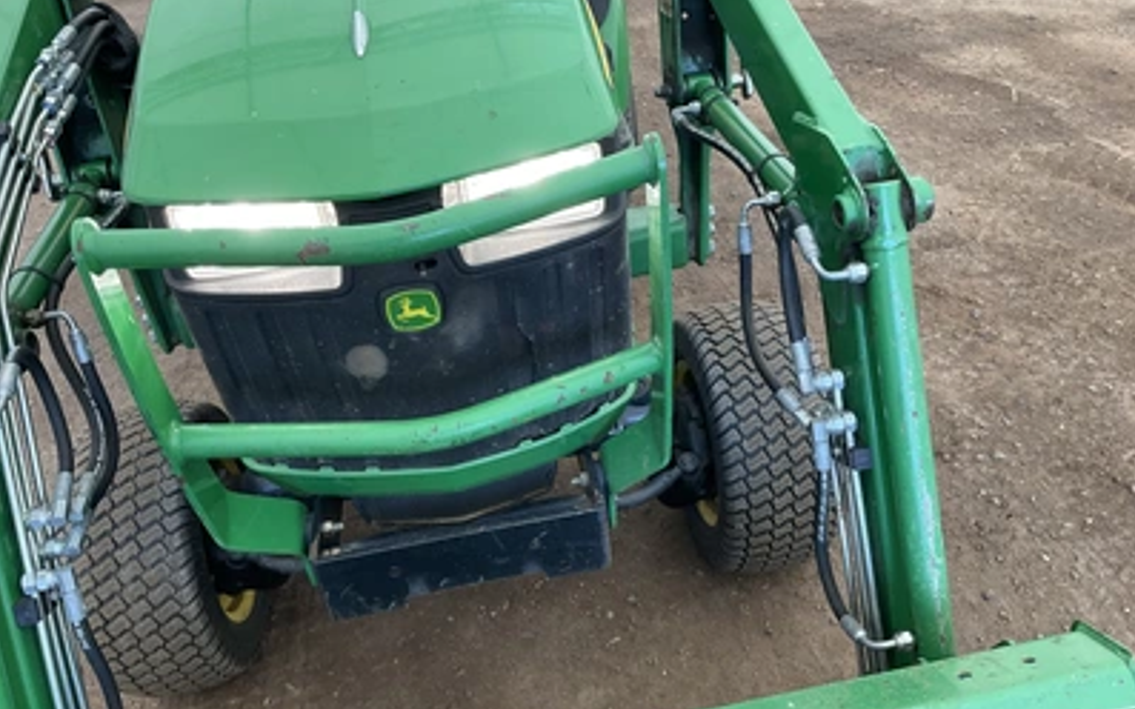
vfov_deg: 40.6
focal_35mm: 31
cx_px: 569
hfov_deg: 61.2
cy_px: 326
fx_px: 959
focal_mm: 3
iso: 40
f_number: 1.8
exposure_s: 1/122
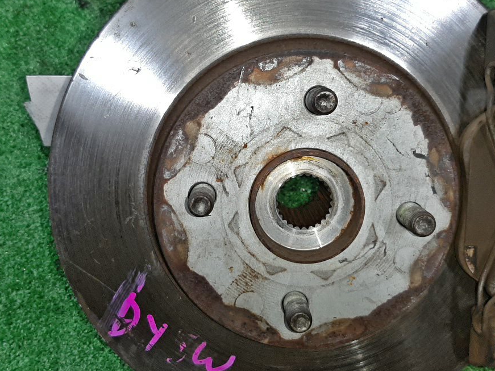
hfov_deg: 43.9
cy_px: 200
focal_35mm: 43
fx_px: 615
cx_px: 247
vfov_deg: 33.6
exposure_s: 1/50
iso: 117
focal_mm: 3.93
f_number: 1.7
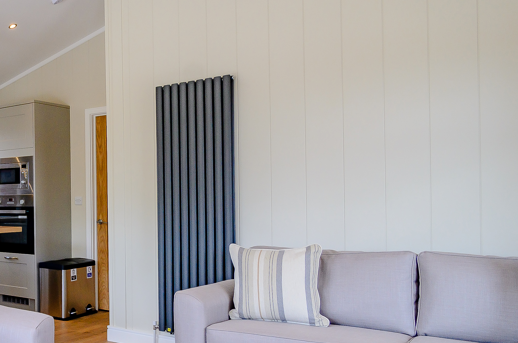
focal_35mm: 37
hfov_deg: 41.6
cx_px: -48
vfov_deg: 35.7
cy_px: 179
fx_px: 533
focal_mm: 11
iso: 200
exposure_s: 1/80
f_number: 5.6
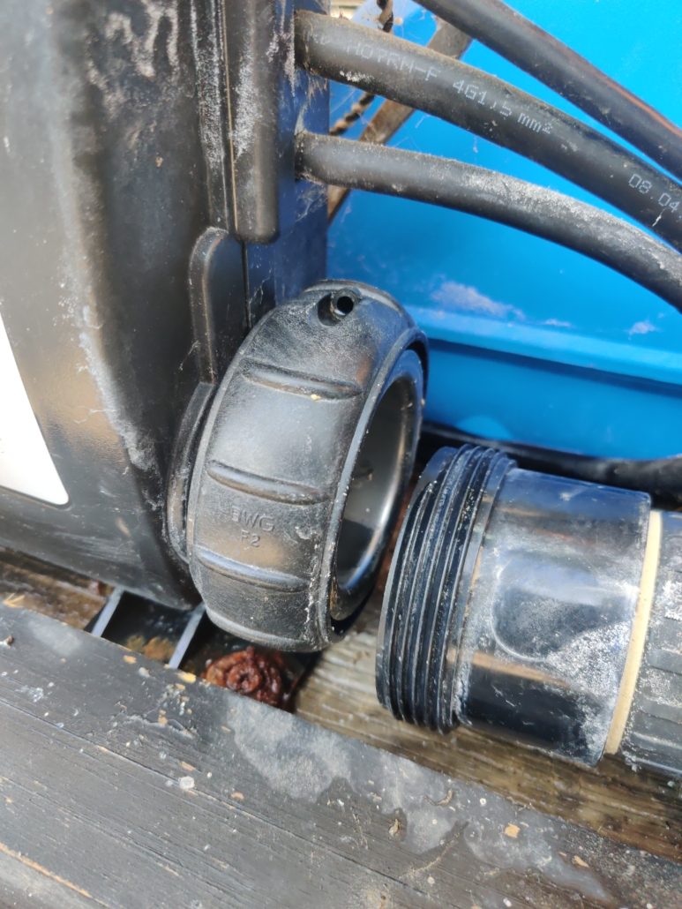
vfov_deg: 65.3
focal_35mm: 27
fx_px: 709
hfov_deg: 51.4
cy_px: 454
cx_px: 341
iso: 250
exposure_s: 1/100
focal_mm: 4.75
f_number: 1.65
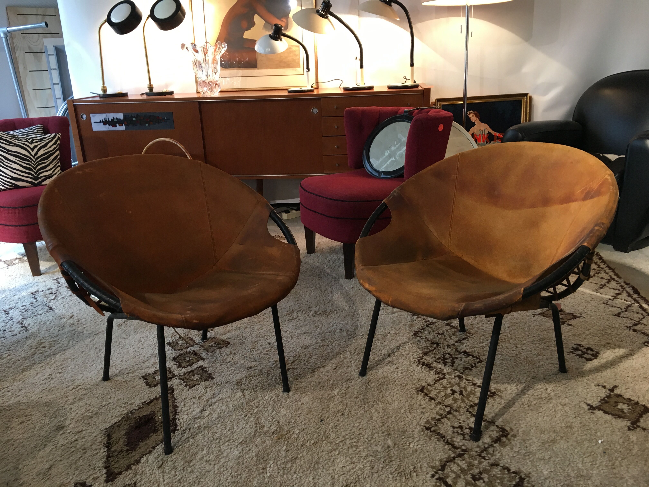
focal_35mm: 29
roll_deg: +3.2
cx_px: 324
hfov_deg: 61.7
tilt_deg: -17.5
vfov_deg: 48.2
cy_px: 244
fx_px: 544
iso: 100
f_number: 2.2
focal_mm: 4.15
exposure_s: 1/33
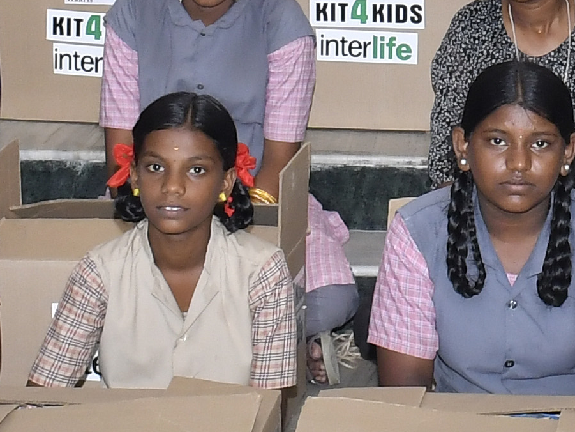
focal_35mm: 202
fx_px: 3356
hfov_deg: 9.6
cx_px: 772
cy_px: -180
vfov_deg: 7.3
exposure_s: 1/160
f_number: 10
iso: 500
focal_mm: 23
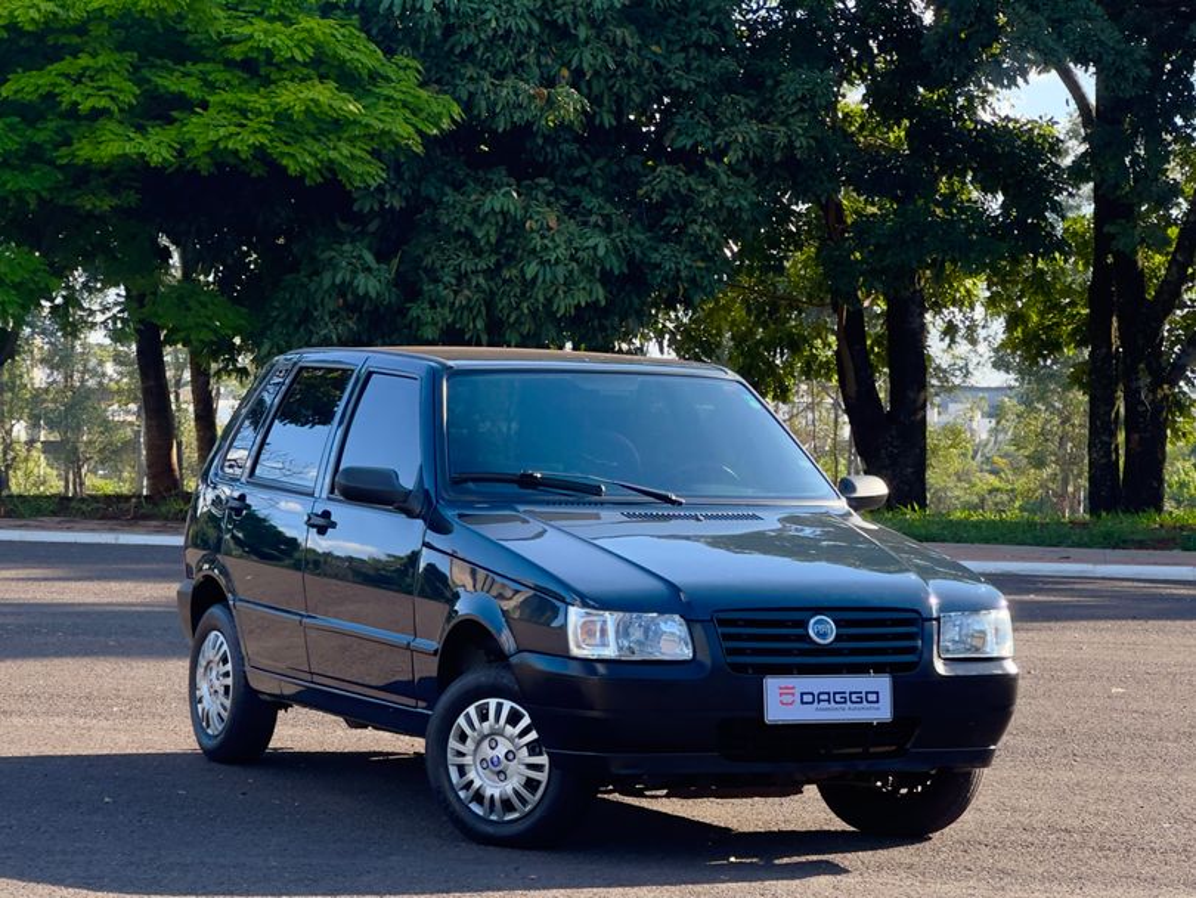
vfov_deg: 19.1
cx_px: 598
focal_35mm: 77
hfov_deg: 25.3
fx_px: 2661
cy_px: 449
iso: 25
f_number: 2.8
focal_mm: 9
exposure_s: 1/184
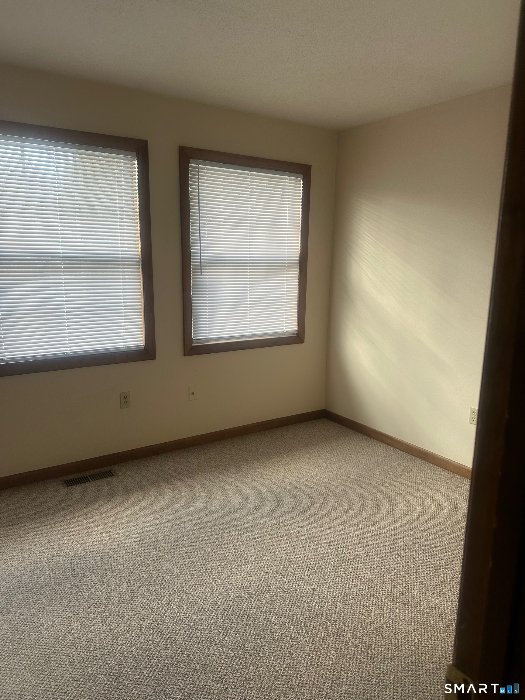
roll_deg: -1.7
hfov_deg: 56.8
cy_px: 350
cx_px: 262
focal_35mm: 24
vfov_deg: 71.6
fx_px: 485
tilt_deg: -8.9
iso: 100
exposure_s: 1/120
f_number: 1.78
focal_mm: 6.86
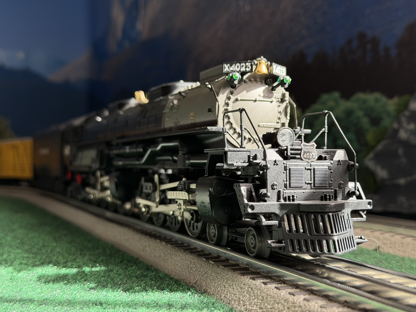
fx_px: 577
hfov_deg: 39.7
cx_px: 208
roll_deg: -0.6
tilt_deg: +0.5
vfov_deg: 30.3
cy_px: 156
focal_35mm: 48
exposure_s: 1/122
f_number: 1.78
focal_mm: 6.76
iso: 50
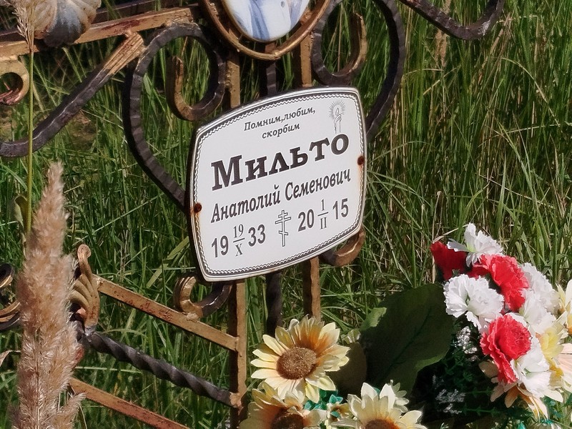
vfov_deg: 30.3
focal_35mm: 48
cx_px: 286
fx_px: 793
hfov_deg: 39.7
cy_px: 214
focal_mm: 5.31
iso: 50
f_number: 1.7
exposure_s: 1/1568
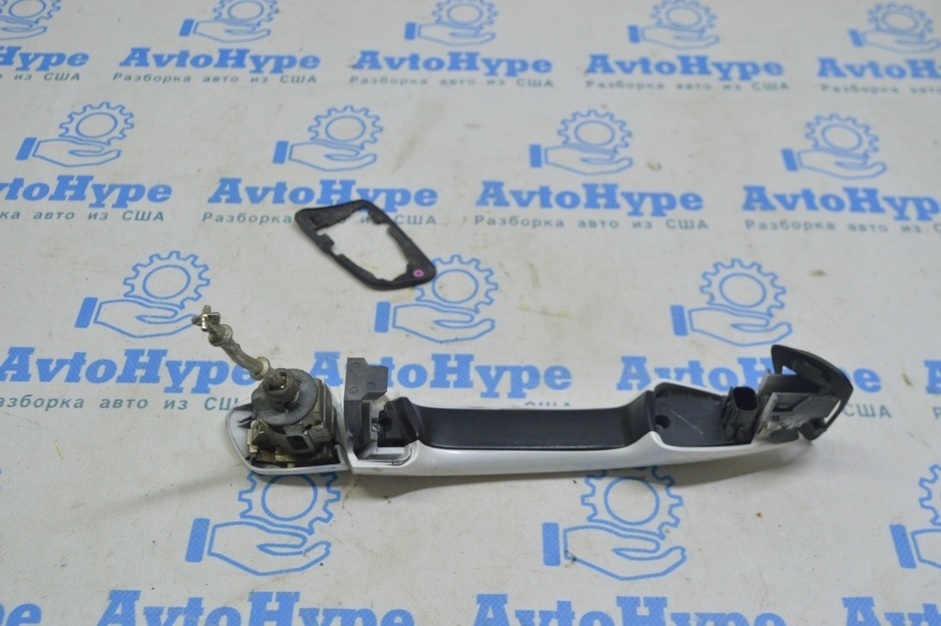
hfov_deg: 51.3
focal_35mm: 38
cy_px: 313
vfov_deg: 35.4
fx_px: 979
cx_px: 470
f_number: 5.6
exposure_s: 1/40
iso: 400
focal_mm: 25
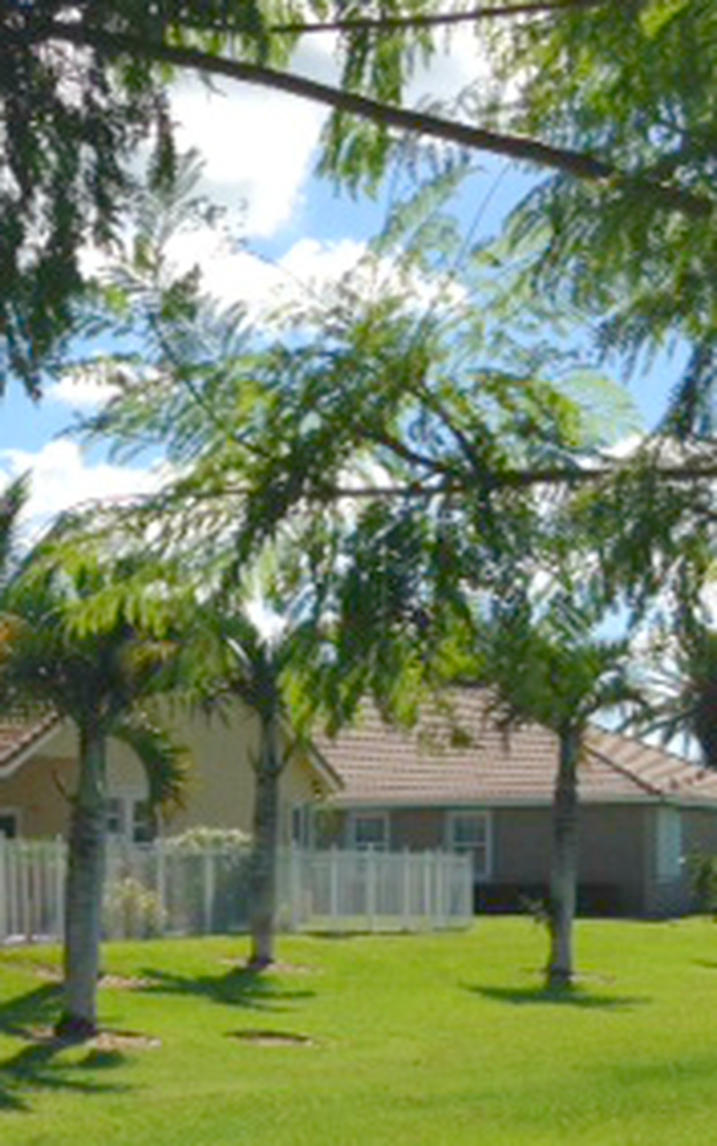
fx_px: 2469
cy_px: 769
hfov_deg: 15.8
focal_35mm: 79
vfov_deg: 26.0
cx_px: -162
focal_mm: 4.12
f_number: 2.4
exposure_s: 1/2262
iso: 50
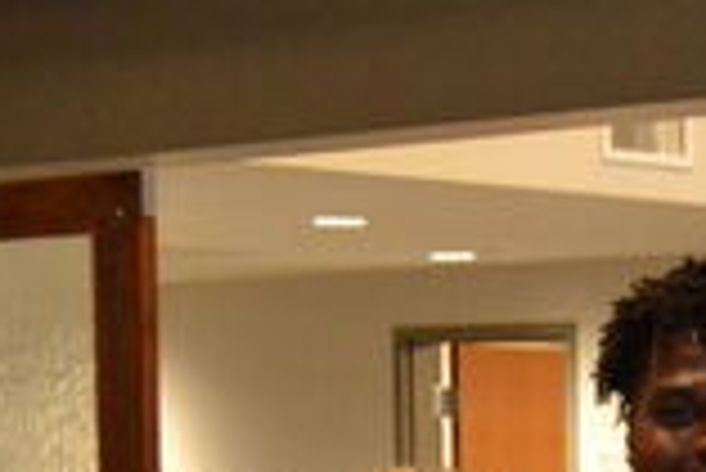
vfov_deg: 7.9
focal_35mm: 170
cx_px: 1284
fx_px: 3336
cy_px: 778
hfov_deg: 11.2
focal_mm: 29
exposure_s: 1/60
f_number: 4.5
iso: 3200
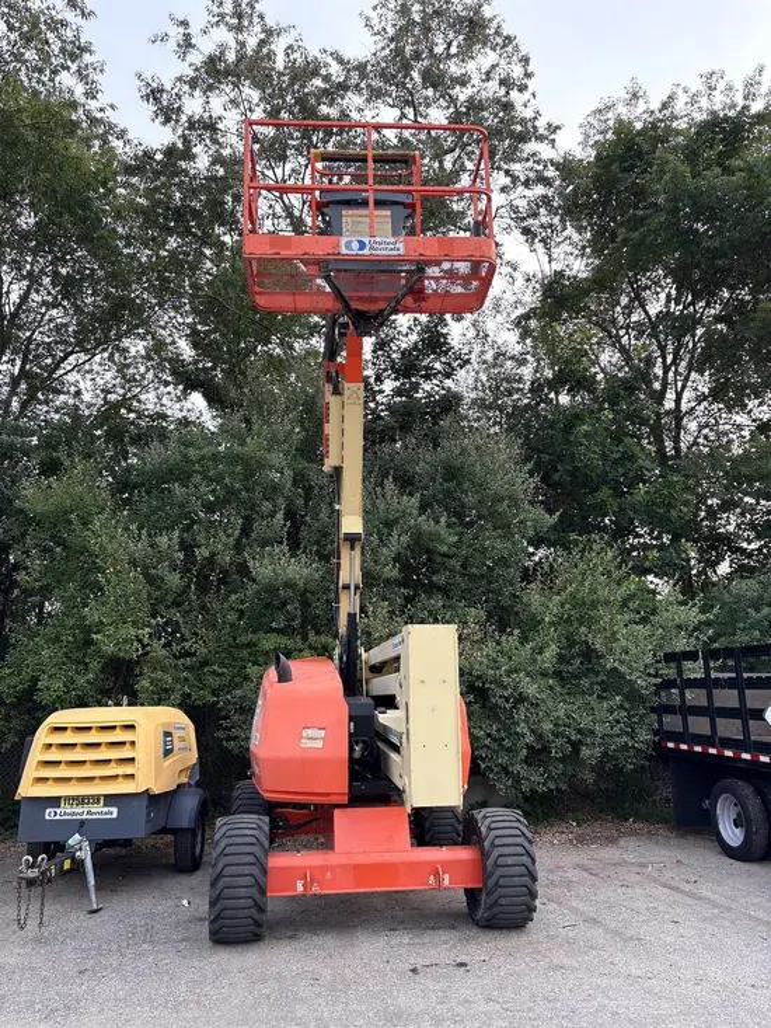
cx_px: 386
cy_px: 514
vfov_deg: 67.3
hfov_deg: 53.1
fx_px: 772
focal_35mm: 26
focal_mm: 5.96
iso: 64
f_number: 1.6
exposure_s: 1/475
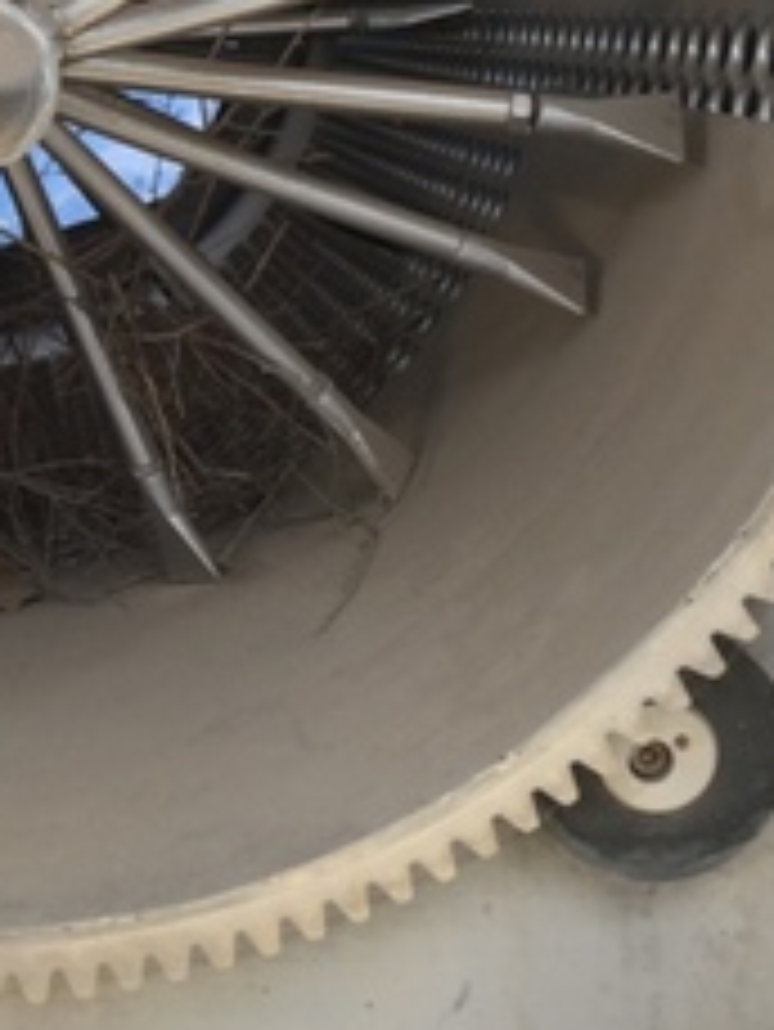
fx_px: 2264
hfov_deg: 18.7
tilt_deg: -8.0
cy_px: 234
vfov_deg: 25.3
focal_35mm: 76
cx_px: -63
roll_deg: +1.8
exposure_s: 1/359
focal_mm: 4.15
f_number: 2.2
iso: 32
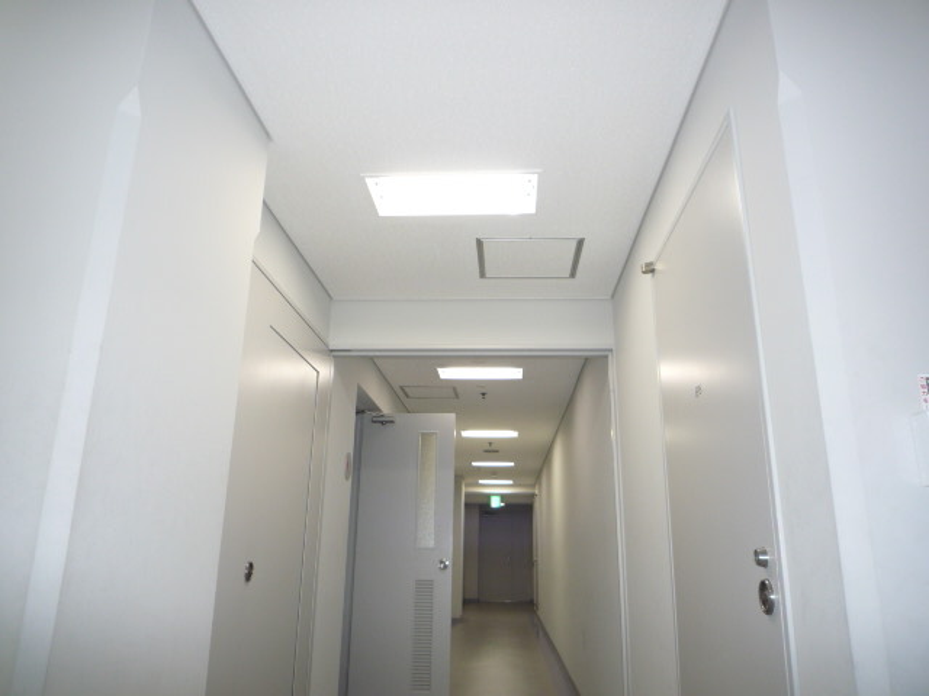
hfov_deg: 69.4
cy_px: 348
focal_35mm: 25
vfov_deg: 54.9
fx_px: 671
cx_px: 464
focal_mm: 4.4
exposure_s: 1/40
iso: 100
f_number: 2.8
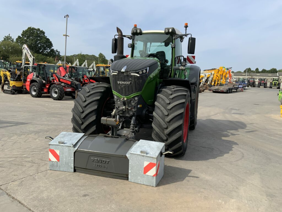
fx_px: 236
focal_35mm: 29
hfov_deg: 61.7
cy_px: 106
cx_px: 141
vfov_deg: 48.2
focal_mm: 3
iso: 16
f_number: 1.8
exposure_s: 1/1675
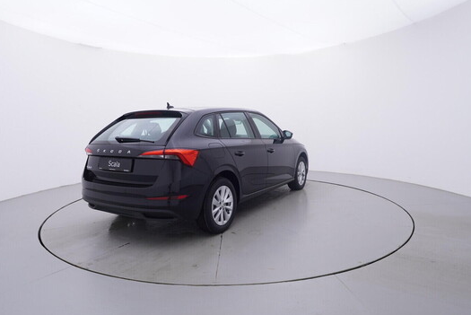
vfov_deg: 54.1
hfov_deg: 74.8
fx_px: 308
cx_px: 227
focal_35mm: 24
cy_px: 162
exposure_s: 1/80
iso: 200
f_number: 5
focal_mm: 15
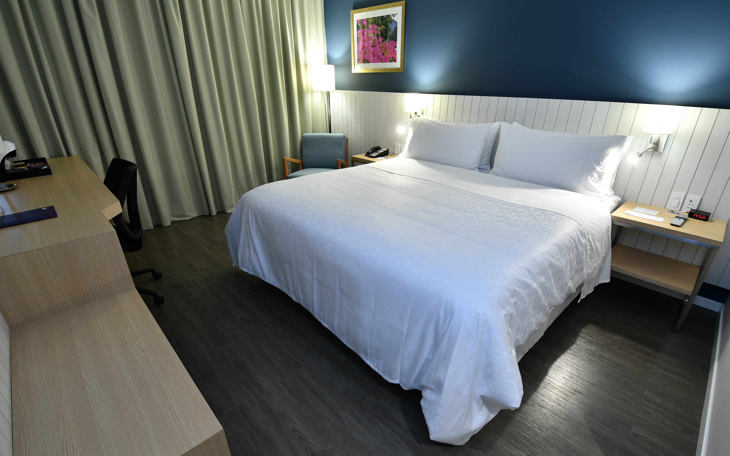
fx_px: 318
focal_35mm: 16
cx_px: 374
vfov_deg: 71.3
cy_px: 230
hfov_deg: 97.8
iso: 100
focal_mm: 10
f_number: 7.1
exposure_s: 1/2
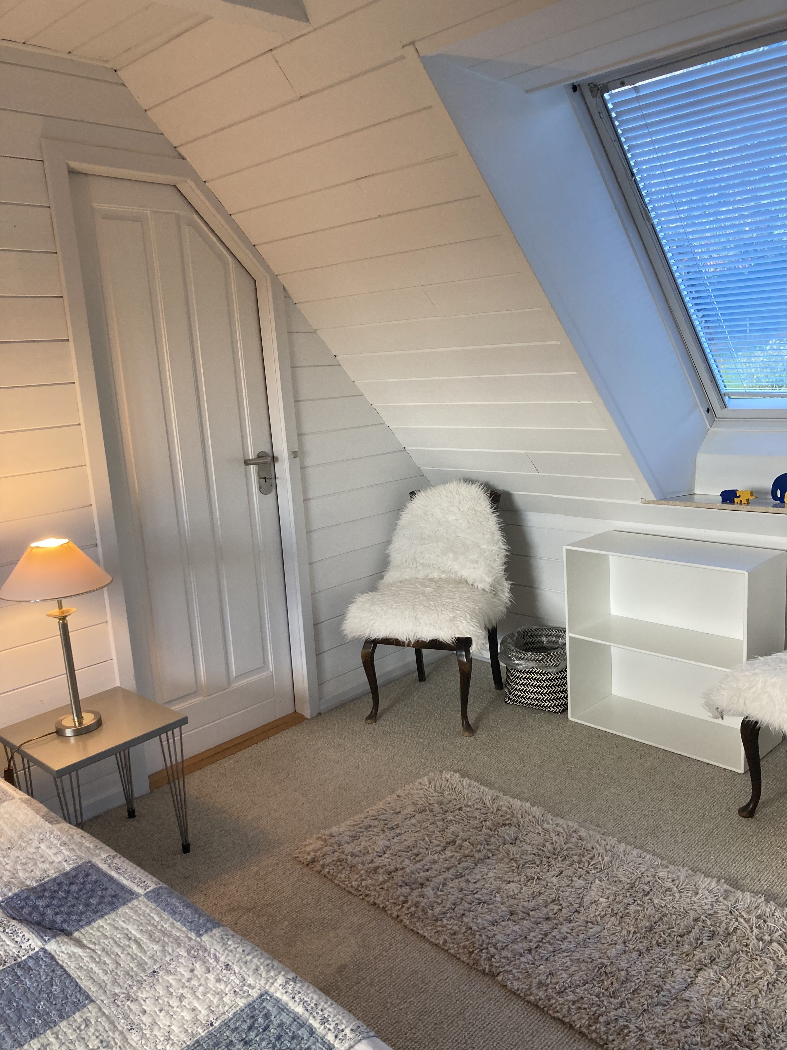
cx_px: 394
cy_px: 525
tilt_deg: -9.5
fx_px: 849
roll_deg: +3.0
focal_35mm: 28
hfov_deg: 49.7
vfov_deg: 63.4
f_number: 1.8
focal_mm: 3.99
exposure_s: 1/97
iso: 80
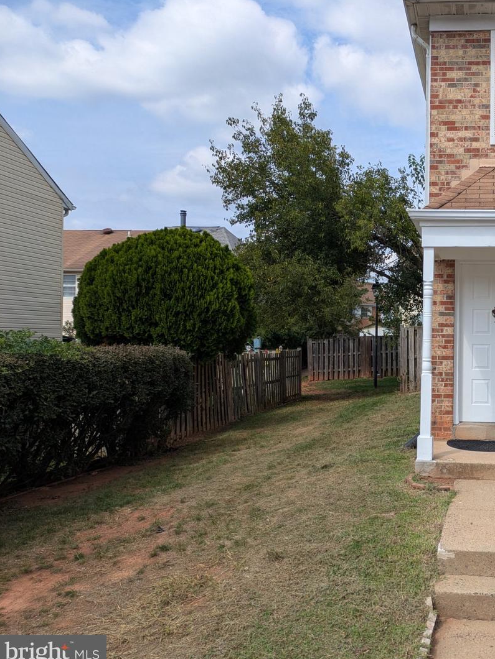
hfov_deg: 38.9
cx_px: 445
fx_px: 648
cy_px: 334
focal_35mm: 34
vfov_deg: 54.0
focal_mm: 5.43
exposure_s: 1/2222
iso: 46
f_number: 1.89
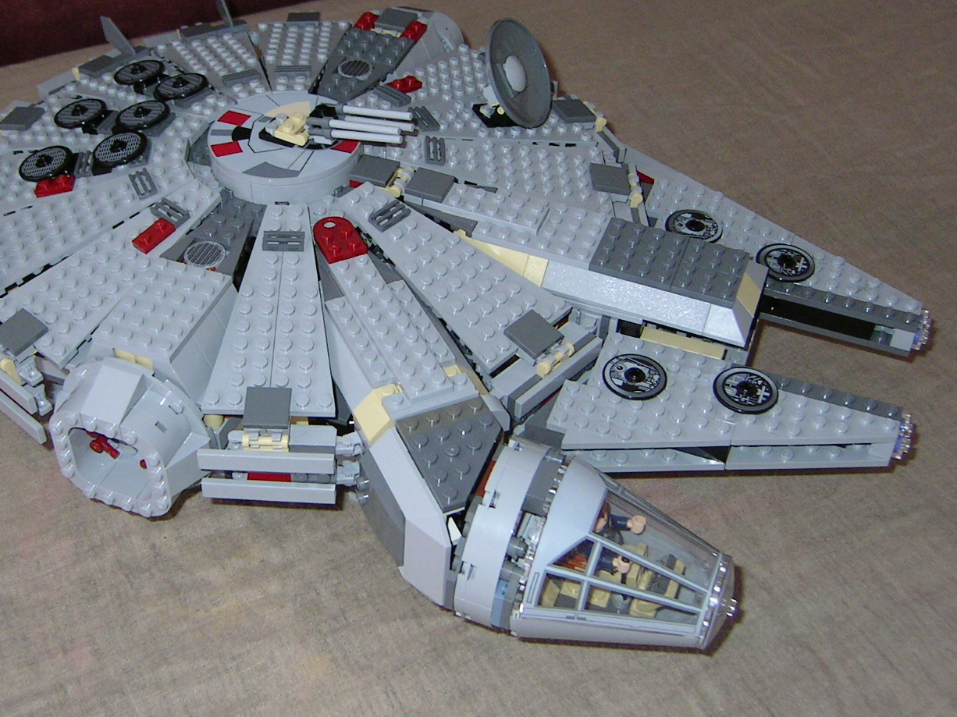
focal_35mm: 47
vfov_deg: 30.8
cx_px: 364
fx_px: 1299
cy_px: 321
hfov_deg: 40.2
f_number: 2.8
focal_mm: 5.6
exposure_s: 1/30
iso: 100
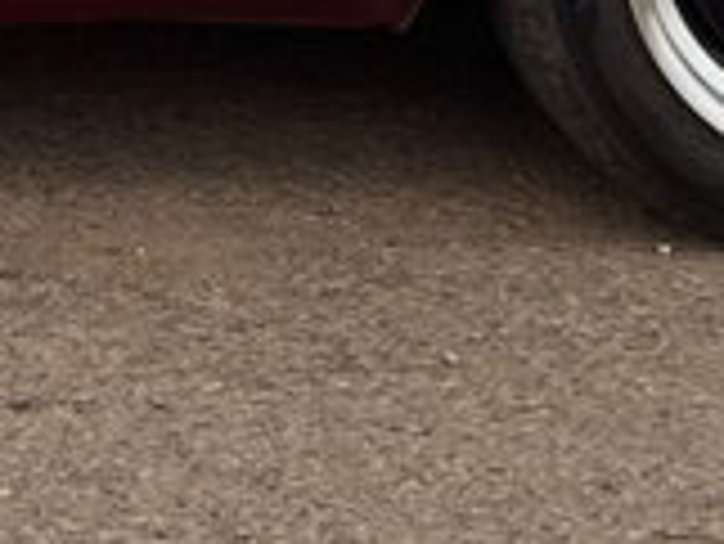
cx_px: -283
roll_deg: -0.2
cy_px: -553
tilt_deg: -6.1
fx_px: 3454
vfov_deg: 8.5
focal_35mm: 165
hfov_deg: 11.6
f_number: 1.6
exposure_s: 1/705
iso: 50
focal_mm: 5.1
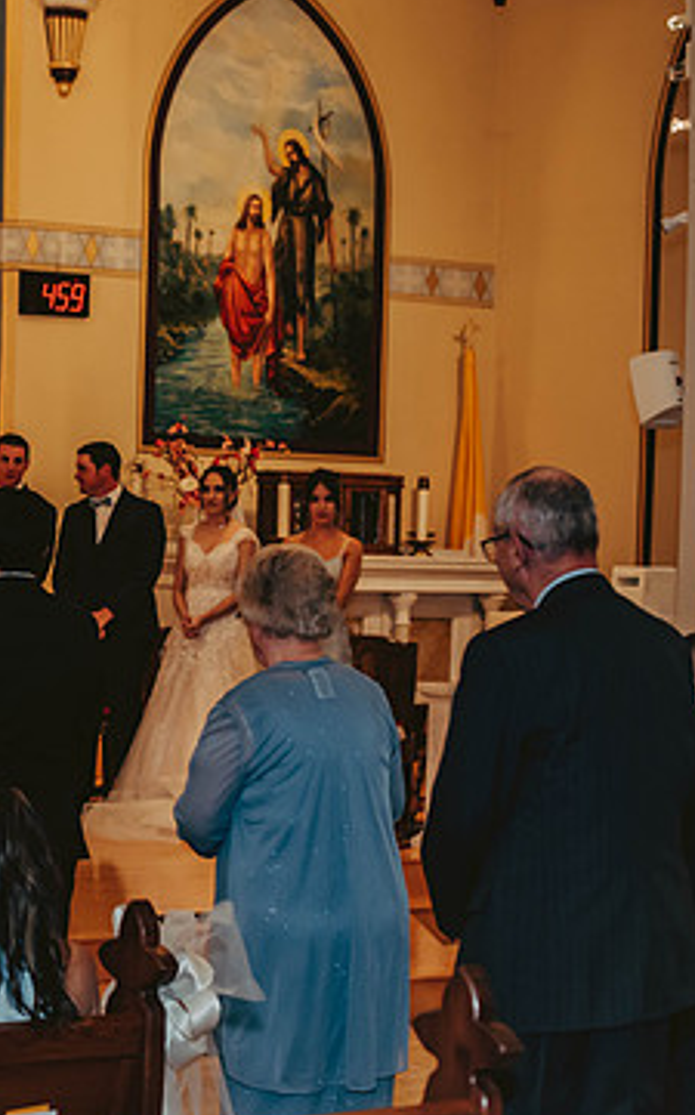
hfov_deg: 15.3
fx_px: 2490
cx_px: -170
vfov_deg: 25.2
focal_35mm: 82
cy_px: 573
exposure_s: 1/125
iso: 800
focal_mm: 50
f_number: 2.8
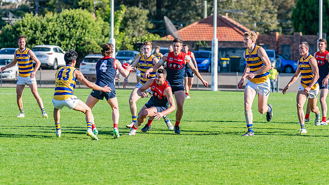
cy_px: 100
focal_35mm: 277
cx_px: 158
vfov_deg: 4.4
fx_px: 2414
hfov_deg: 7.8
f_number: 7.1
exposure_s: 1/1600
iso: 800
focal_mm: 250
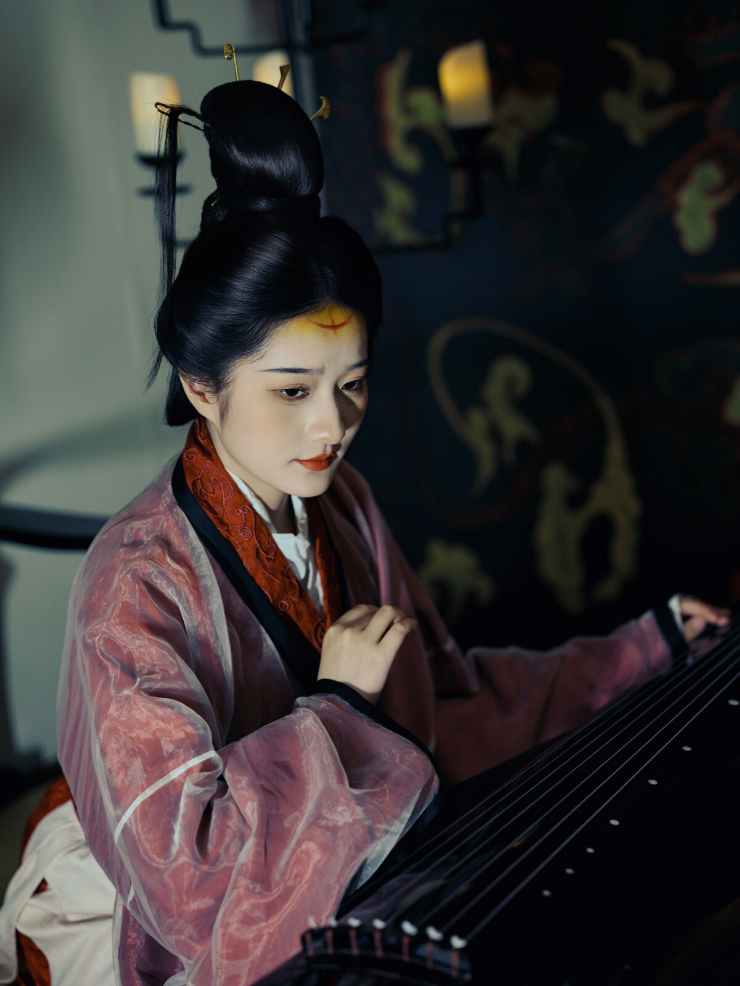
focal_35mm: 87
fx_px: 2480
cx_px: 370
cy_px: 493
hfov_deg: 17.0
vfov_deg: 22.5
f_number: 2.8
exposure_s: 1/200
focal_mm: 110
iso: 500
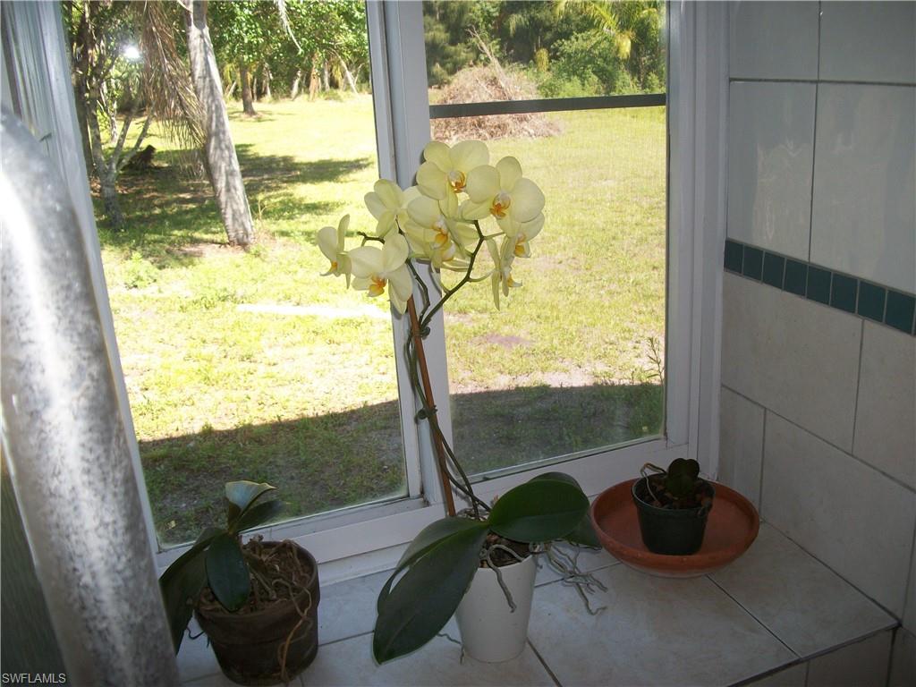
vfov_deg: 44.2
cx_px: 458
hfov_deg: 56.8
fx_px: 847
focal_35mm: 32
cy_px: 344
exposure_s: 1/250
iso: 80
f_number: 2.9
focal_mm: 5.7
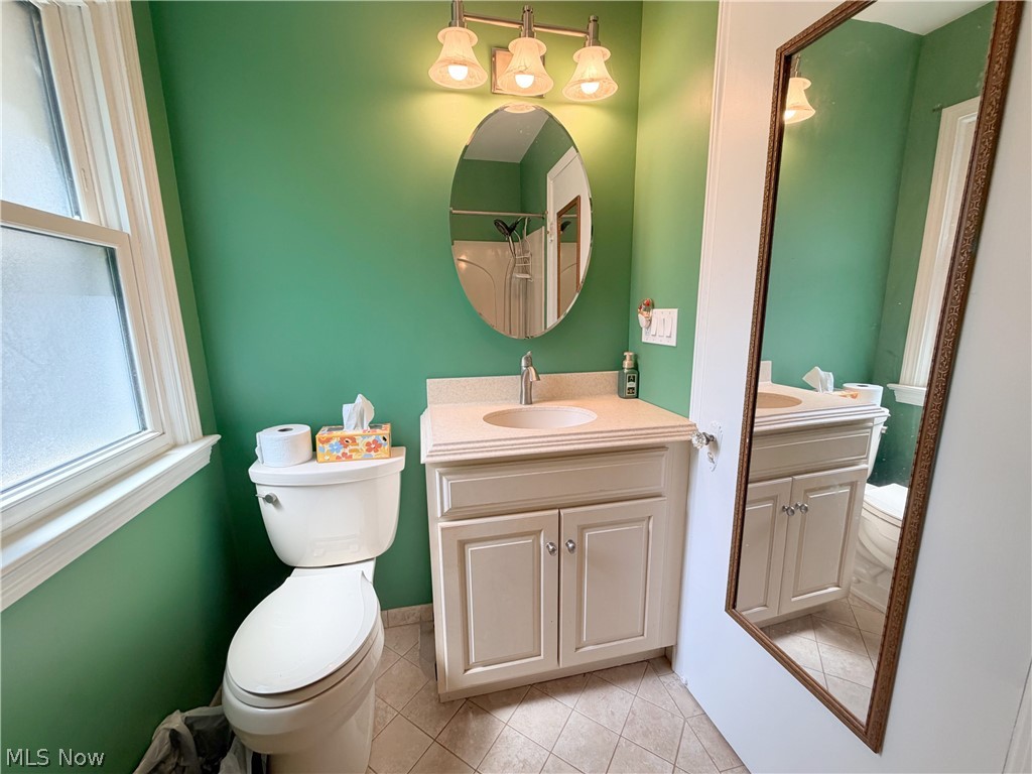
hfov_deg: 102.1
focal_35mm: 14
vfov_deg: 85.7
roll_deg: +0.8
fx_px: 417
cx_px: 516
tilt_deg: -10.1
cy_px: 387
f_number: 2.2
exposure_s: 1/120
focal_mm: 2.22
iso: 125
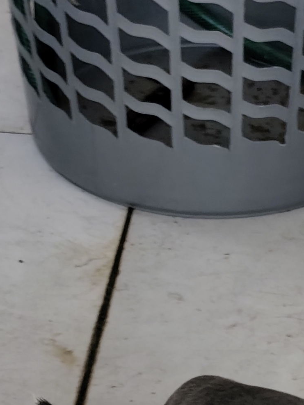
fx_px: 2225
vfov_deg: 10.2
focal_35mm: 190
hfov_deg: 7.7
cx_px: 364
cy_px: 521
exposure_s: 1/120
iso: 320
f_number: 1.65
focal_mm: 6.19
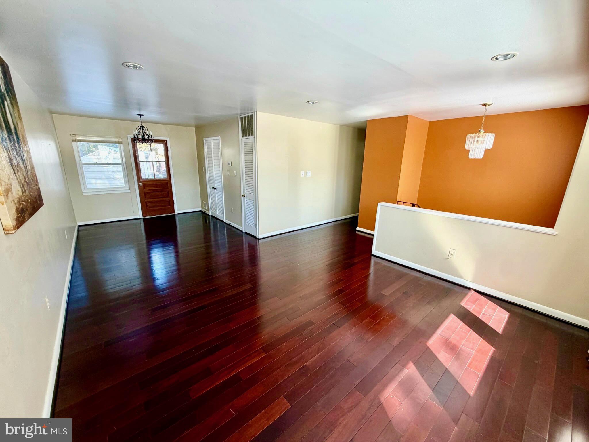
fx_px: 238
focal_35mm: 14
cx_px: 294
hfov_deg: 102.1
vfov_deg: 85.7
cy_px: 221
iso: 125
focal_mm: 2.22
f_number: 2.2
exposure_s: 1/121
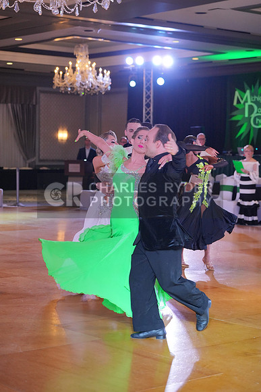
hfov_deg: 17.7
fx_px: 837
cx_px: 130
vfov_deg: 26.3
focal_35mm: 77
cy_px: 196
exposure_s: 1/500
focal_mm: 77
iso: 3200
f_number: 3.5
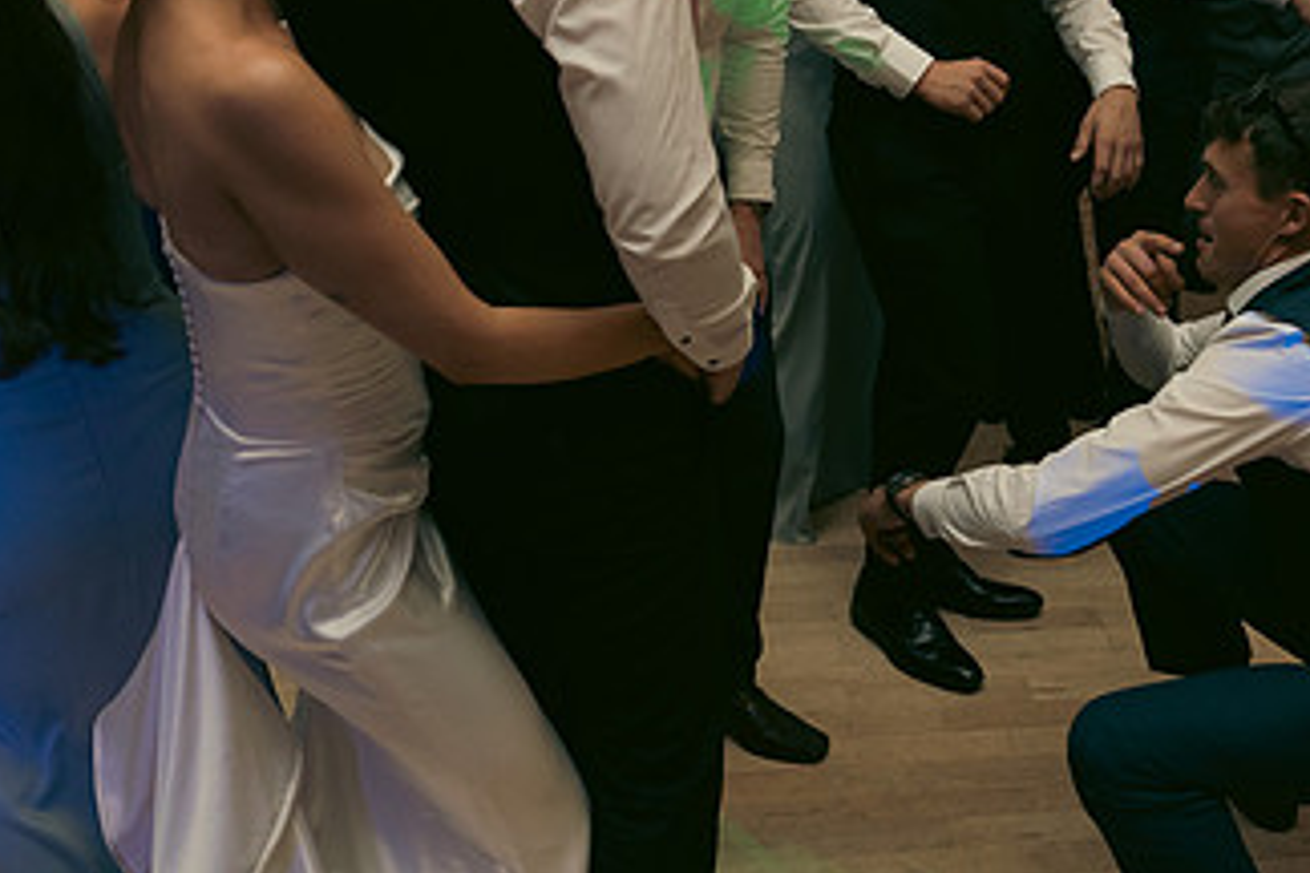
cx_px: 805
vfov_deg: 30.7
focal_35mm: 43
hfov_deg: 45.1
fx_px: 1565
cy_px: 236
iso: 2500
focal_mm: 24
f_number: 3.5
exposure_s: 1/200
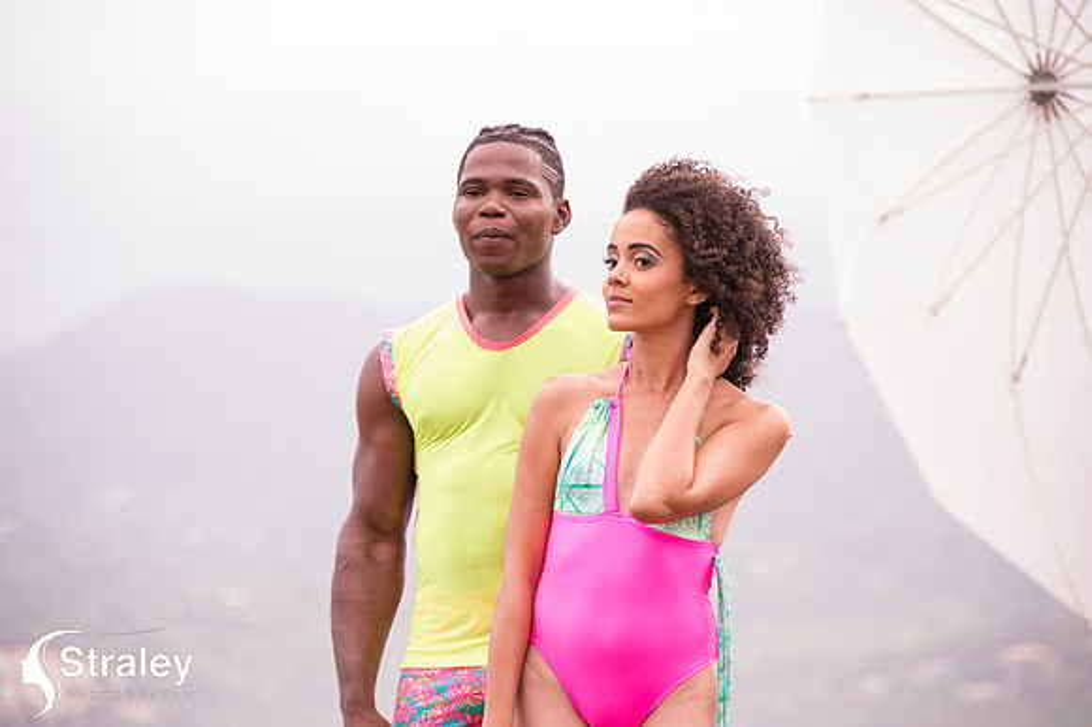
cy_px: 364
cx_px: 546
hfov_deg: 9.8
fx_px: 6366
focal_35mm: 210
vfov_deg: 6.5
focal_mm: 210
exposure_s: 1/160
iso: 500
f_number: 7.1
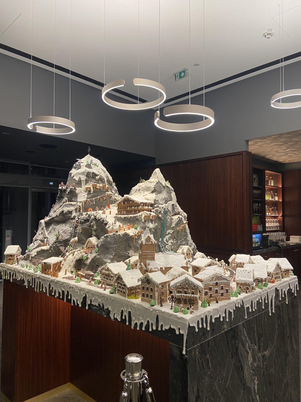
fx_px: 301
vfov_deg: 67.3
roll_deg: +0.1
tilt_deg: +2.6
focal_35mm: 26
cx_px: 150
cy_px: 201
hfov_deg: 53.1
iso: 125
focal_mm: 4.25
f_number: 1.8
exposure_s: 1/61
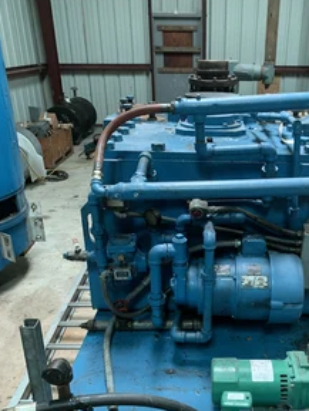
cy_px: 269
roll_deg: +0.0
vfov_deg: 50.5
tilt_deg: -28.4
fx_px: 428
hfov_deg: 39.3
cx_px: 204
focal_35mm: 36
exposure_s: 1/47
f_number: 1.8
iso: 400
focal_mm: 4.25
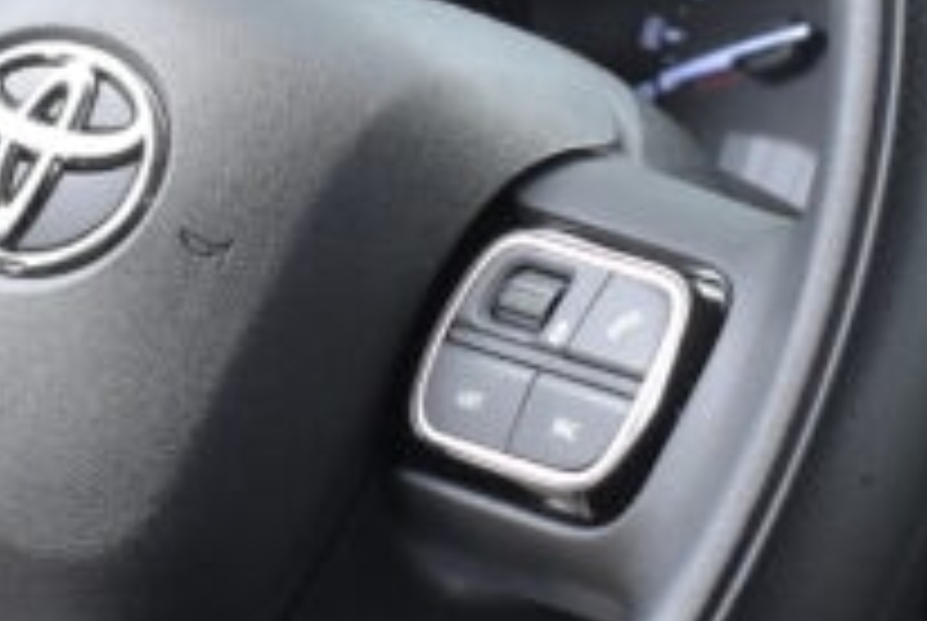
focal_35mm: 134
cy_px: 277
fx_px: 3455
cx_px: 320
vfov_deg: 10.3
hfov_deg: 15.3
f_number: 3.8
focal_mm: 24
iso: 1600
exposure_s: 1/640
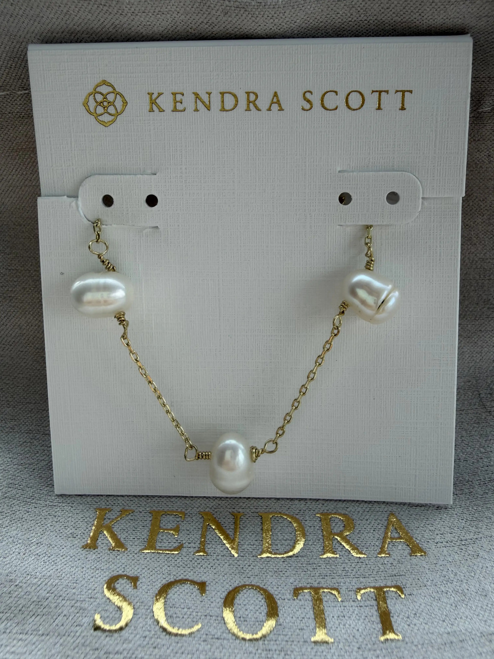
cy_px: 330
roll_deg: +1.4
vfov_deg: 67.3
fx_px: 495
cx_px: 247
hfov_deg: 53.1
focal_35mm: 26
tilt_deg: -29.9
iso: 40
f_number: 2.2
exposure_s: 1/174
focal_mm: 2.22
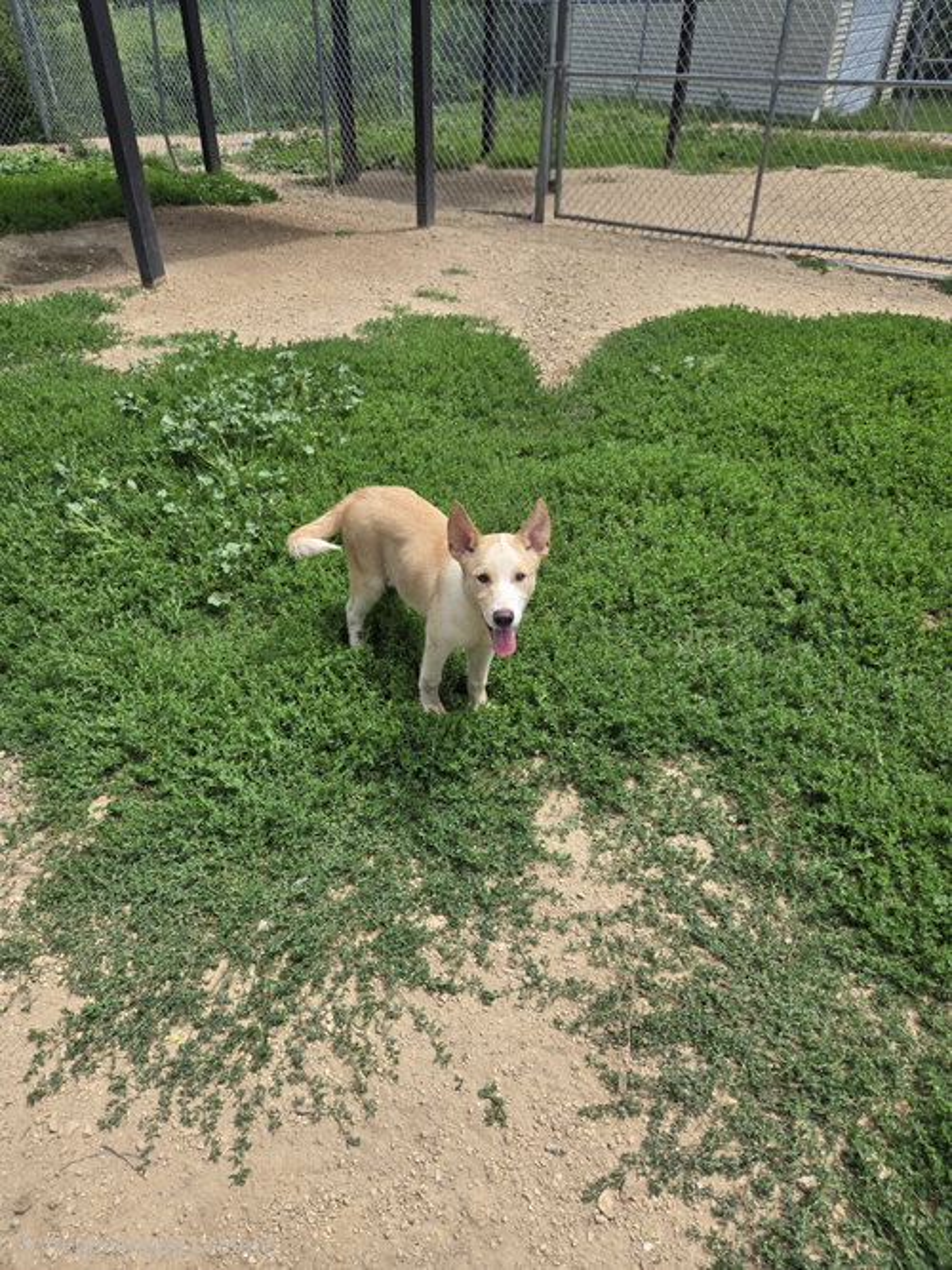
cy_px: 635
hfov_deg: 58.9
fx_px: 844
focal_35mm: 23
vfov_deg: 73.9
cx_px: 476
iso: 25
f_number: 1.8
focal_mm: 5.4
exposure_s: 1/1429
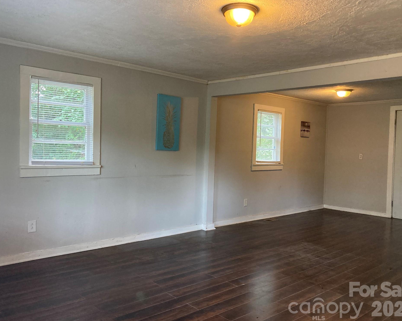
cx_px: 197
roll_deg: -1.7
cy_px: 159
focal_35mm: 30
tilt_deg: -0.4
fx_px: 357
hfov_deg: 58.8
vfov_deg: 48.5
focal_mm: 3.99
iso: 250
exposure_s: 1/60
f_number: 1.8
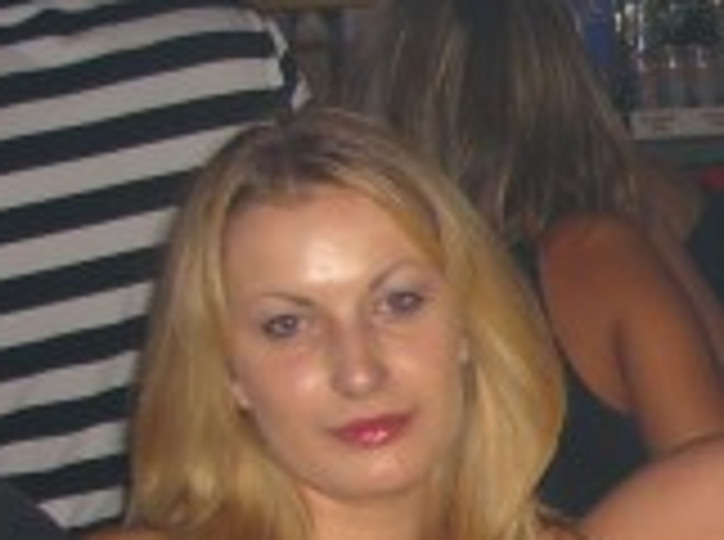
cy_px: 648
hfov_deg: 12.7
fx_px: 2963
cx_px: 1286
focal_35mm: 142
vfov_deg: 10.2
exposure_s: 1/60
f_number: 2.8
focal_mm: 7.9
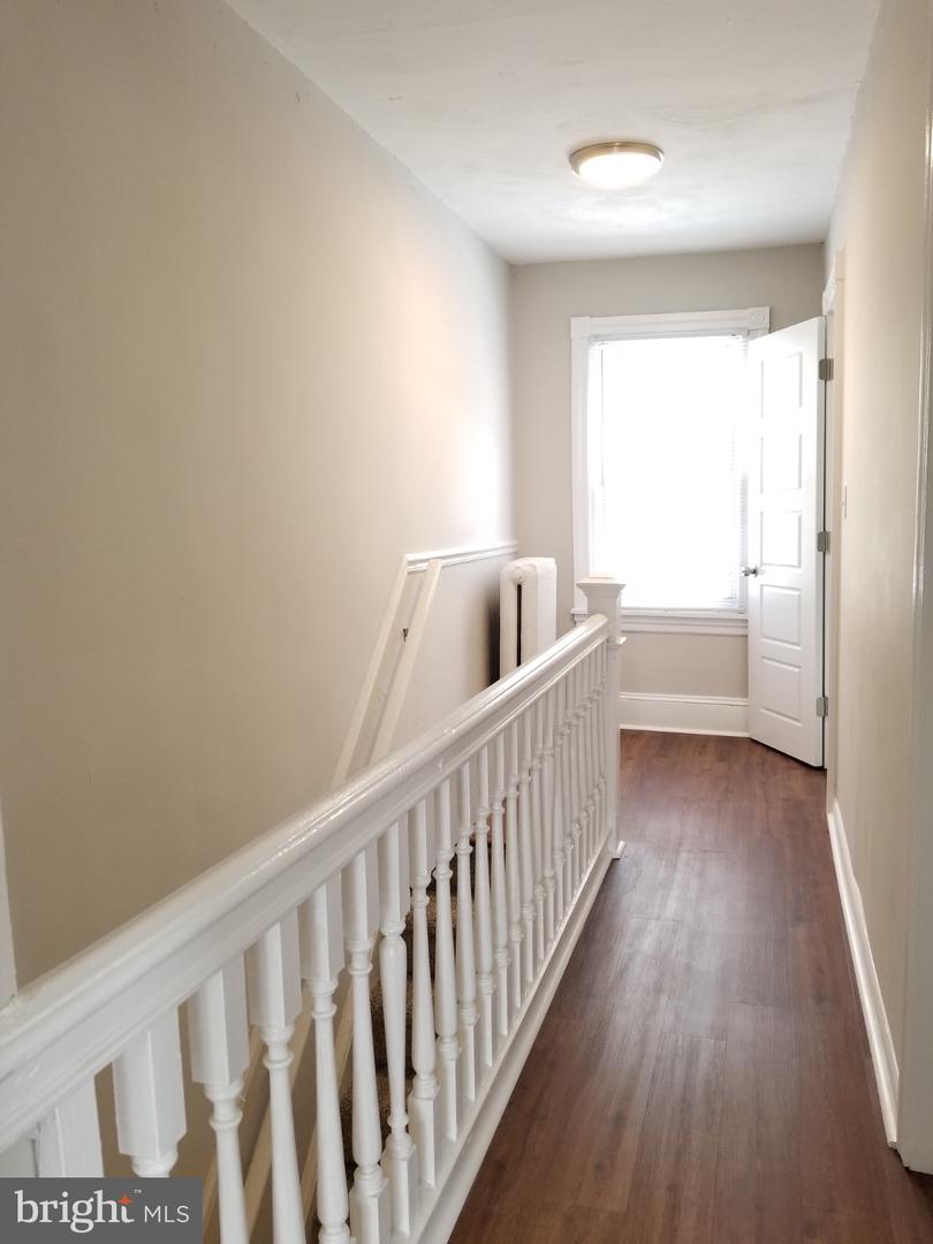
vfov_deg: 67.3
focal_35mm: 26
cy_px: 622
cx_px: 466
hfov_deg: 53.1
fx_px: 934
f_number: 1.7
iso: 160
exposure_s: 1/60
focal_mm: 4.3
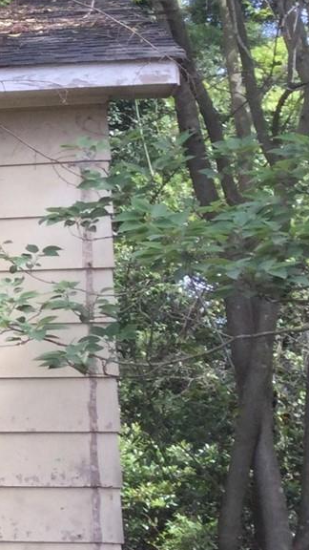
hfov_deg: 8.8
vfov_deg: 17.9
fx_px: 1748
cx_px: -521
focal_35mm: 120
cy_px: 312
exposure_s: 1/228
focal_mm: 3.3
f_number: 2.4
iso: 25
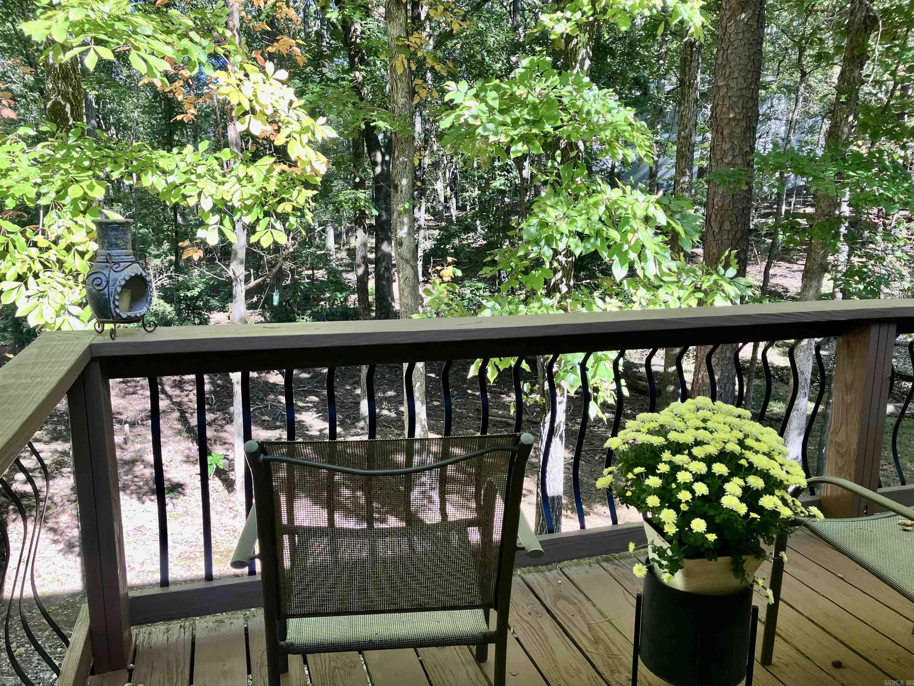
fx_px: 739
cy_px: 343
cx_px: 457
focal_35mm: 28
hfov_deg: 63.4
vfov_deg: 49.7
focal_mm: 3.99
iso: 40
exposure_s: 1/121
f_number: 1.8
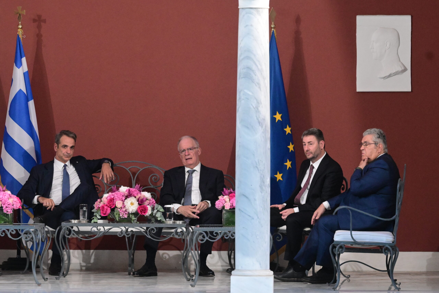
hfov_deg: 7.6
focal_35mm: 270
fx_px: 3292
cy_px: 146
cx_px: 220
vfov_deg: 5.1
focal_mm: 180
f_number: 6.3
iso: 6400
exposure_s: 1/400
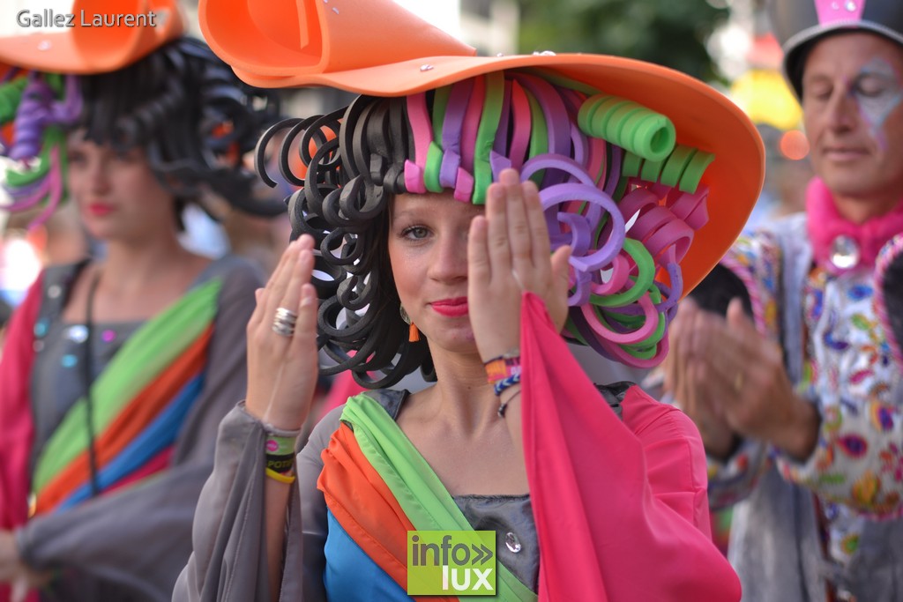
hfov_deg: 16.1
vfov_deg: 10.8
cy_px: 301
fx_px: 3198
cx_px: 452
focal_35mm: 128
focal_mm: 85
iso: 100
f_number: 2.8
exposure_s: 1/250
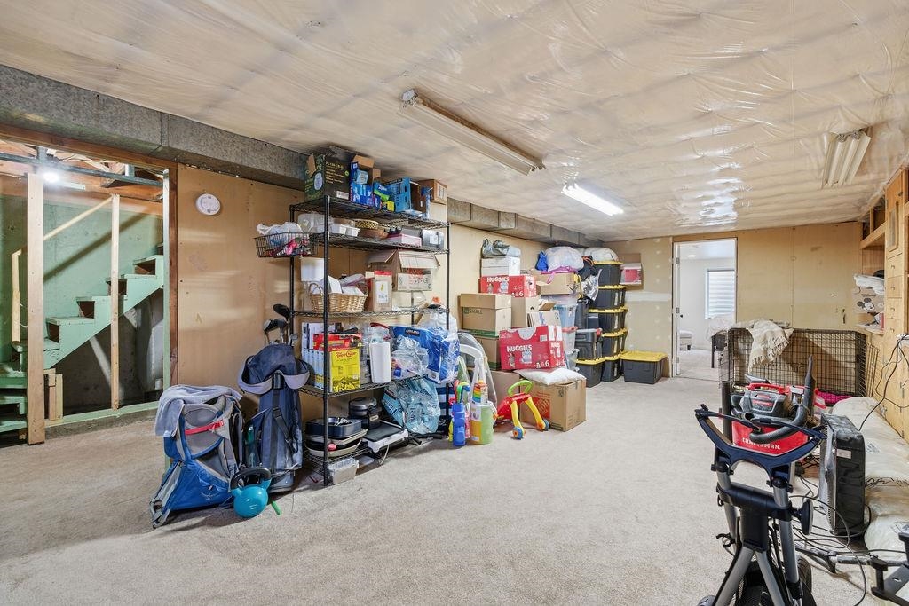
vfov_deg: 73.8
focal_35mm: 16
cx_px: 454
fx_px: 404
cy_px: 303
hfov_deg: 96.7
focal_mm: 16
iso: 100
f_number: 8
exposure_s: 1/6
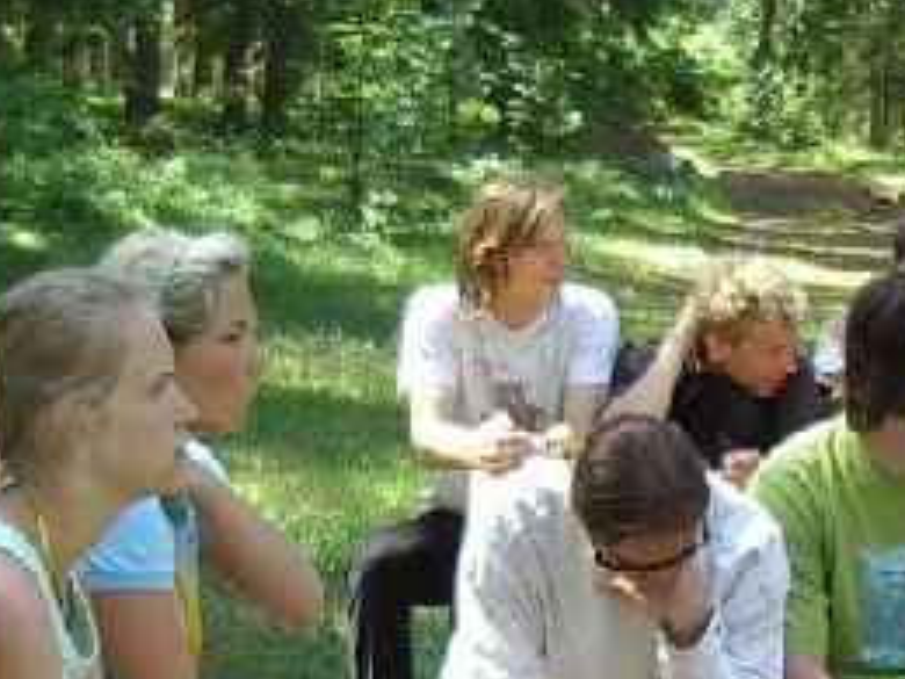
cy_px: 808
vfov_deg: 12.4
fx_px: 3059
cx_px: 508
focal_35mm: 117
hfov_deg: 16.8
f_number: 2.6
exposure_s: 1/100
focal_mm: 5.8
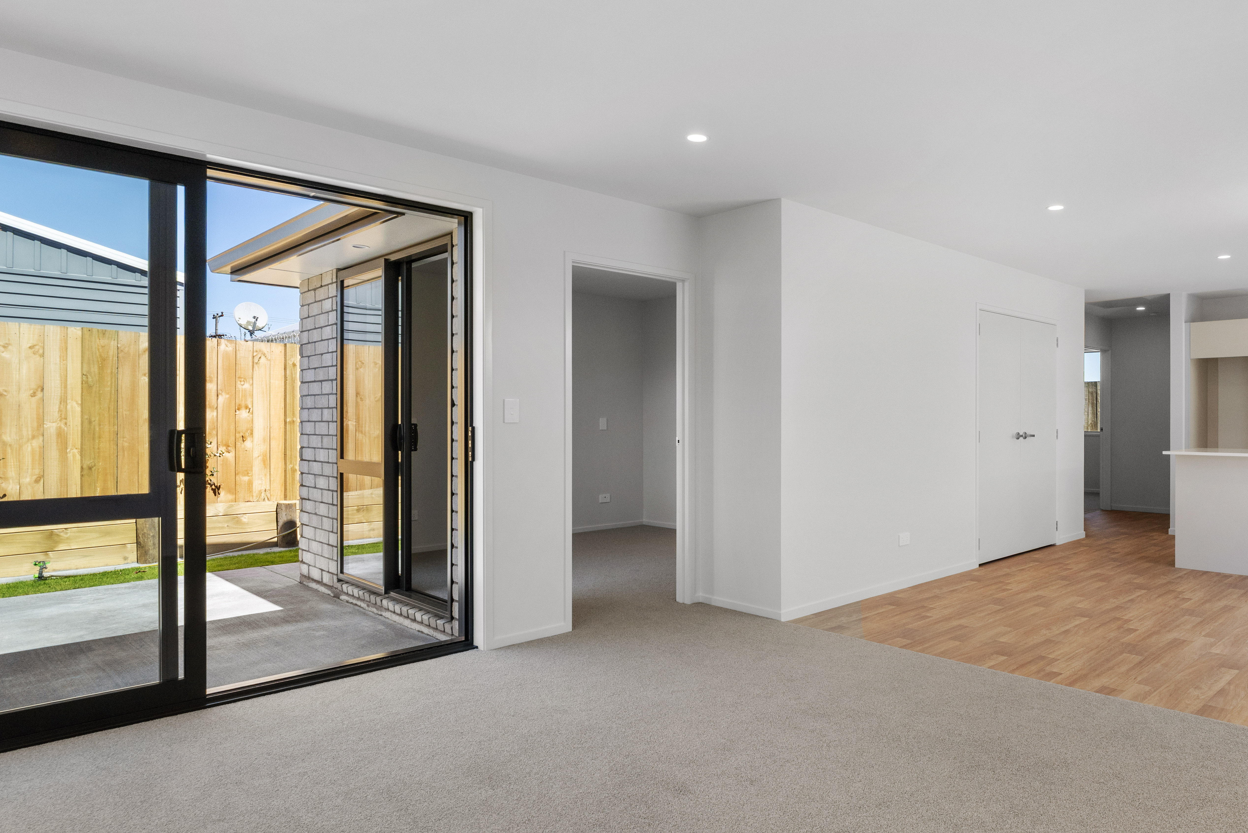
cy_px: 415
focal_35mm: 23
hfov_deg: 73.9
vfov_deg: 54.6
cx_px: 799
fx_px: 806
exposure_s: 1/125
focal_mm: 14.8
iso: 640
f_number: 9
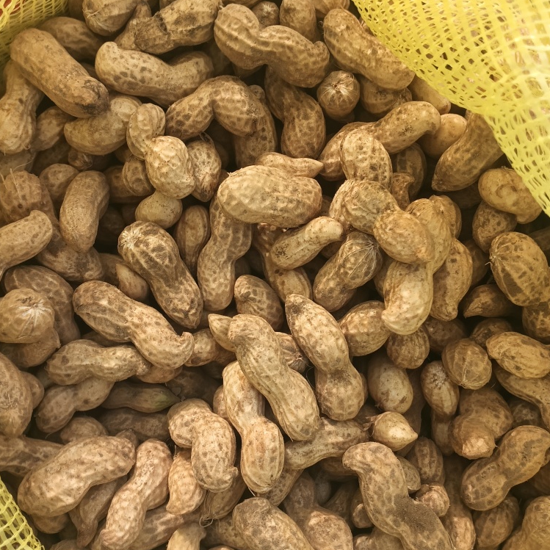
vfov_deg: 48.4
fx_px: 611
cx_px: 280
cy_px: 289
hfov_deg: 48.4
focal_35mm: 34
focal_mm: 3.61
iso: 64
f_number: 1.8
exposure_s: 1/607
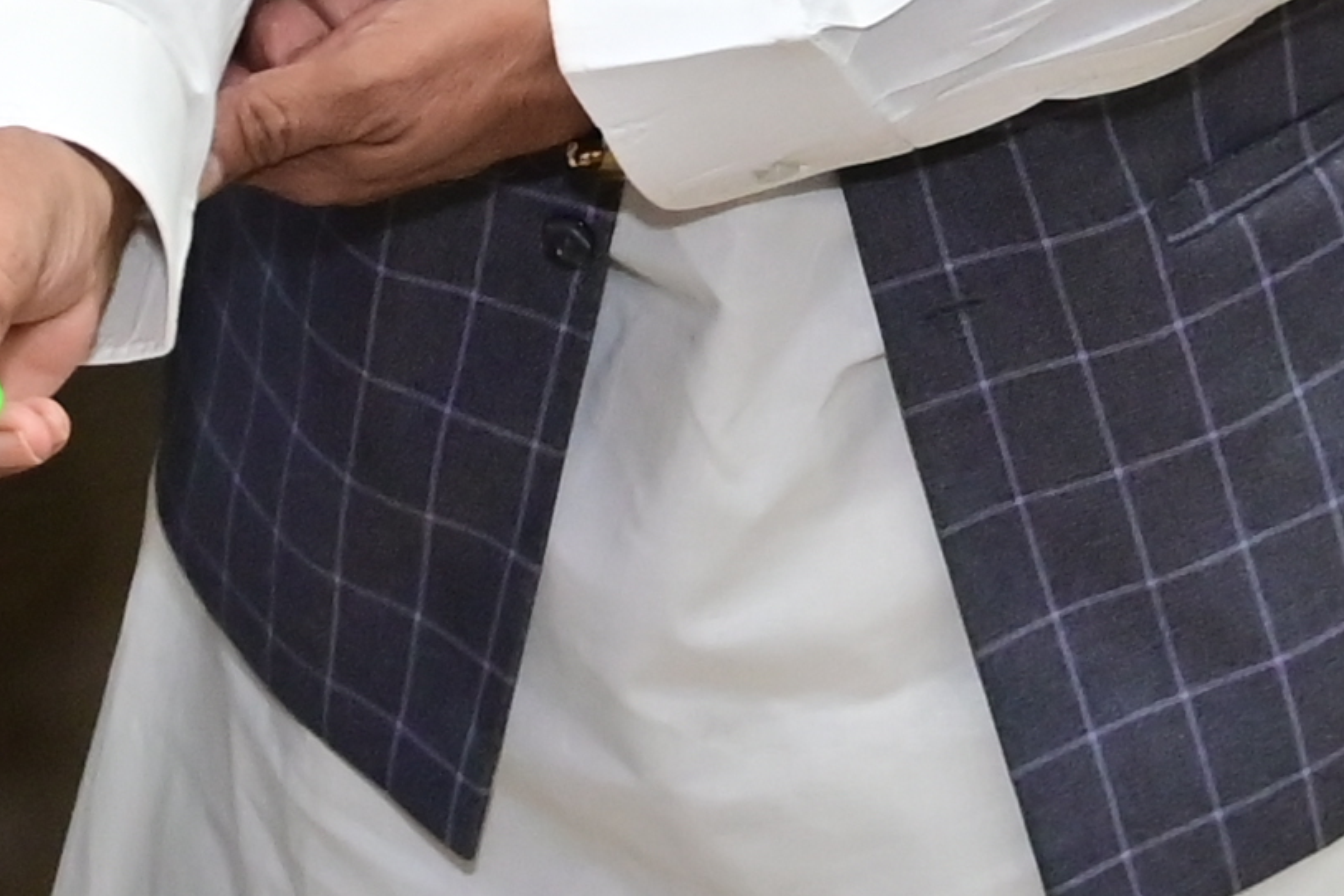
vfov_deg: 5.9
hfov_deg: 9.2
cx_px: 665
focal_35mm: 223
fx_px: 8325
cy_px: -1199
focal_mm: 30
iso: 1250
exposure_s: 1/200
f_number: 4.5
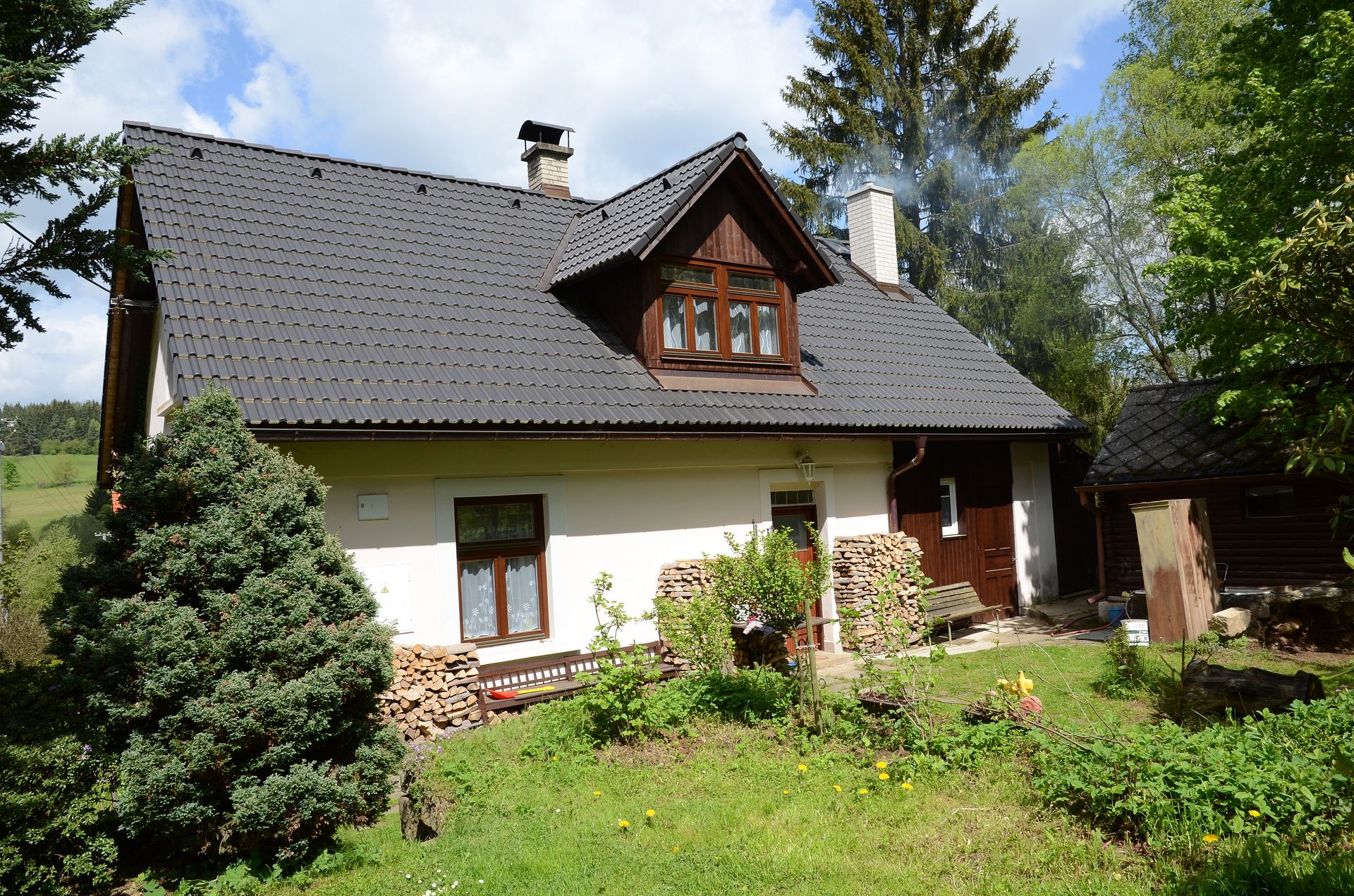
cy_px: 448
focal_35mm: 24
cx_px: 677
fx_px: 901
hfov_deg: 73.9
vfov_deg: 52.9
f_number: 8
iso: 100
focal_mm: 16
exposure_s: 1/200
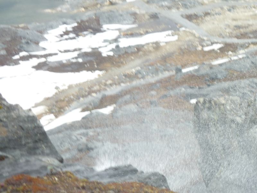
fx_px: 1797
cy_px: 96
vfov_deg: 6.1
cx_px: 128
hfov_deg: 8.2
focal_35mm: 242
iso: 80
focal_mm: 39.7
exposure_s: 1/160
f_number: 4.7
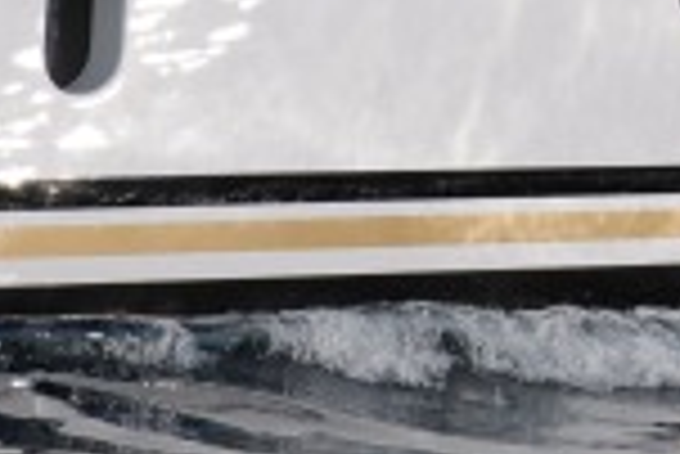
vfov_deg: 2.9
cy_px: -560
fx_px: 8981
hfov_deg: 4.3
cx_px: 1536
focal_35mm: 475
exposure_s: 1/500
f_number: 11
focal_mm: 70
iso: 100
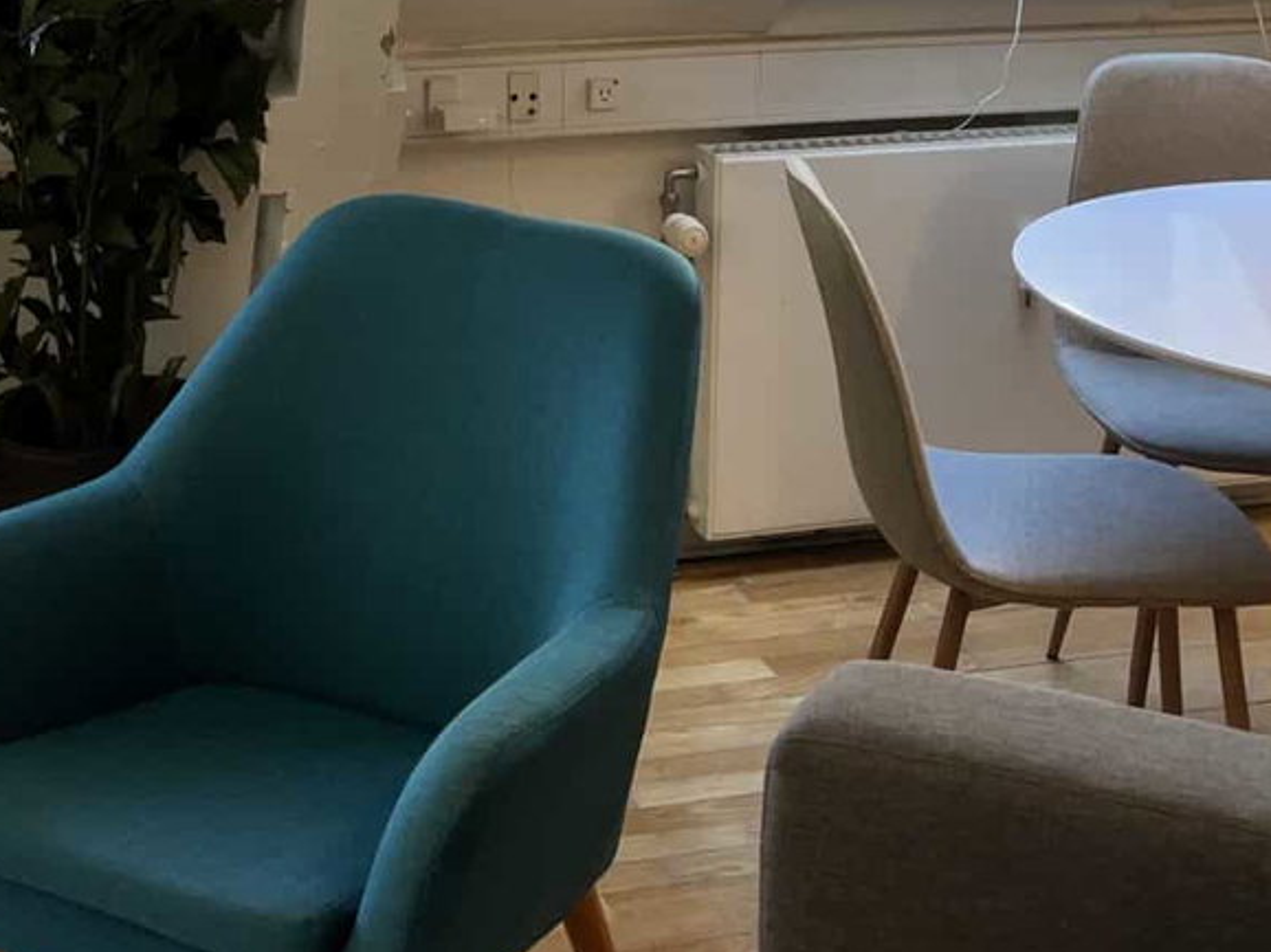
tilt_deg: -2.6
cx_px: 462
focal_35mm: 72
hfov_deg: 26.9
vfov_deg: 19.0
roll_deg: -0.9
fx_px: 2643
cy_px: -268
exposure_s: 1/100
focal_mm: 5.1
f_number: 1.6
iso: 50
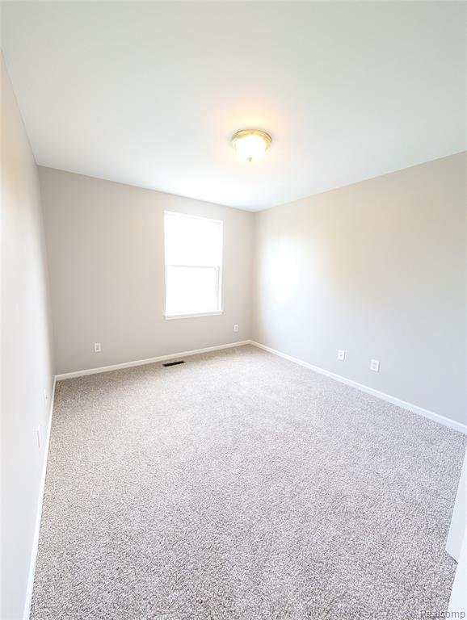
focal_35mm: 12
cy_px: 310
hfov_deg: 94.6
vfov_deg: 110.5
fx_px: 215
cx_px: 234
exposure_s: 1/90.1
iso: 271
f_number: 1.7
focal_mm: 2.02
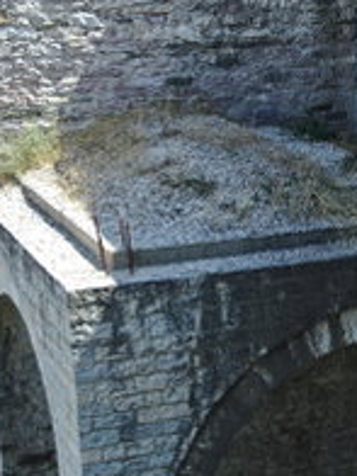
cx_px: 386
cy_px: 278
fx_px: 1128
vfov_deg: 23.8
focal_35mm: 82
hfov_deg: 17.4
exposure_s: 1/400
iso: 125
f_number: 4
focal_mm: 10.4
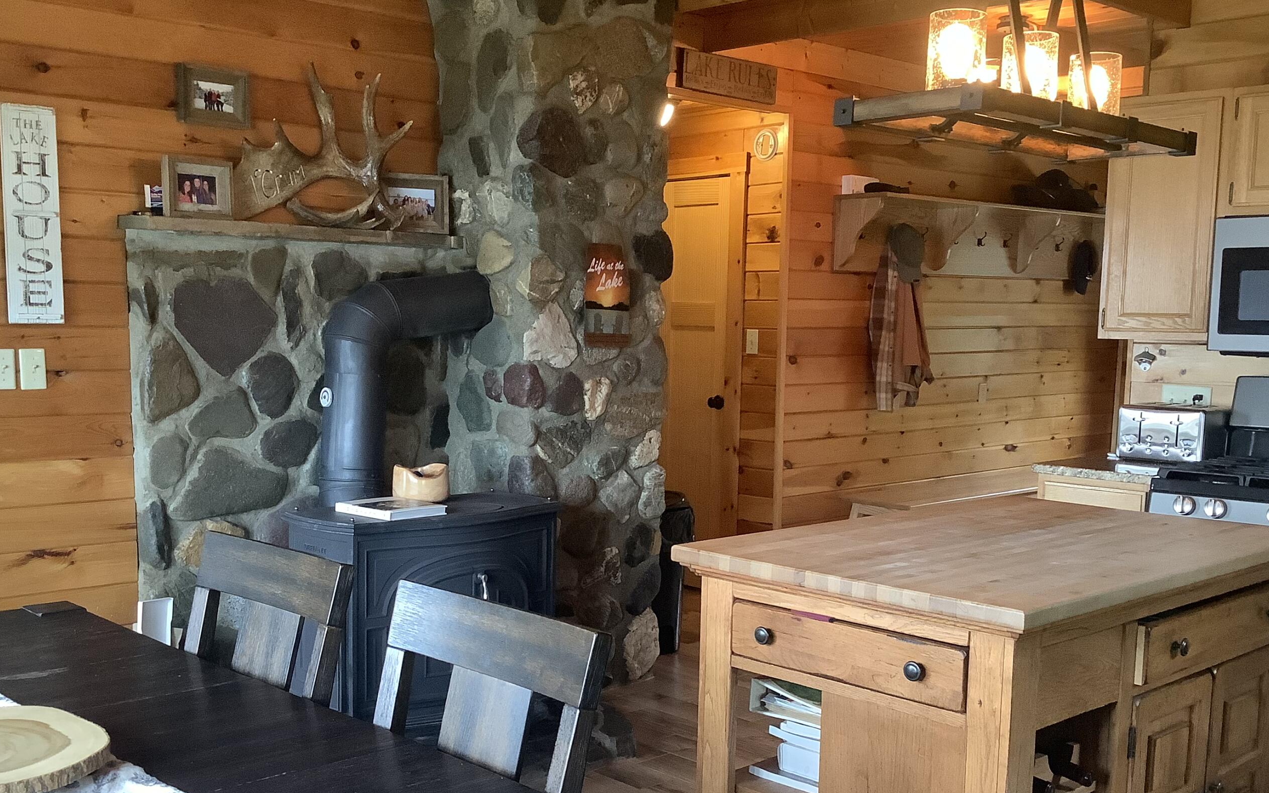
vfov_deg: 32.6
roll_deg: -1.7
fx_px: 1349
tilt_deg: -7.2
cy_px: 484
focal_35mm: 39
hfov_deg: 50.4
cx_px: 600
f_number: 2.4
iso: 320
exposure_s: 1/60
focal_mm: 3.3
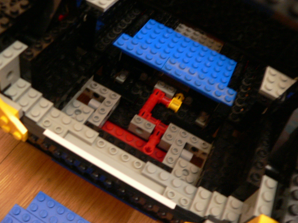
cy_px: 112
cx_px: 149
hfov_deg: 51.4
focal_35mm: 36
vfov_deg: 39.7
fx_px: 310
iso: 200
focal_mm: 6
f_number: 2.8
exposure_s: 1/4
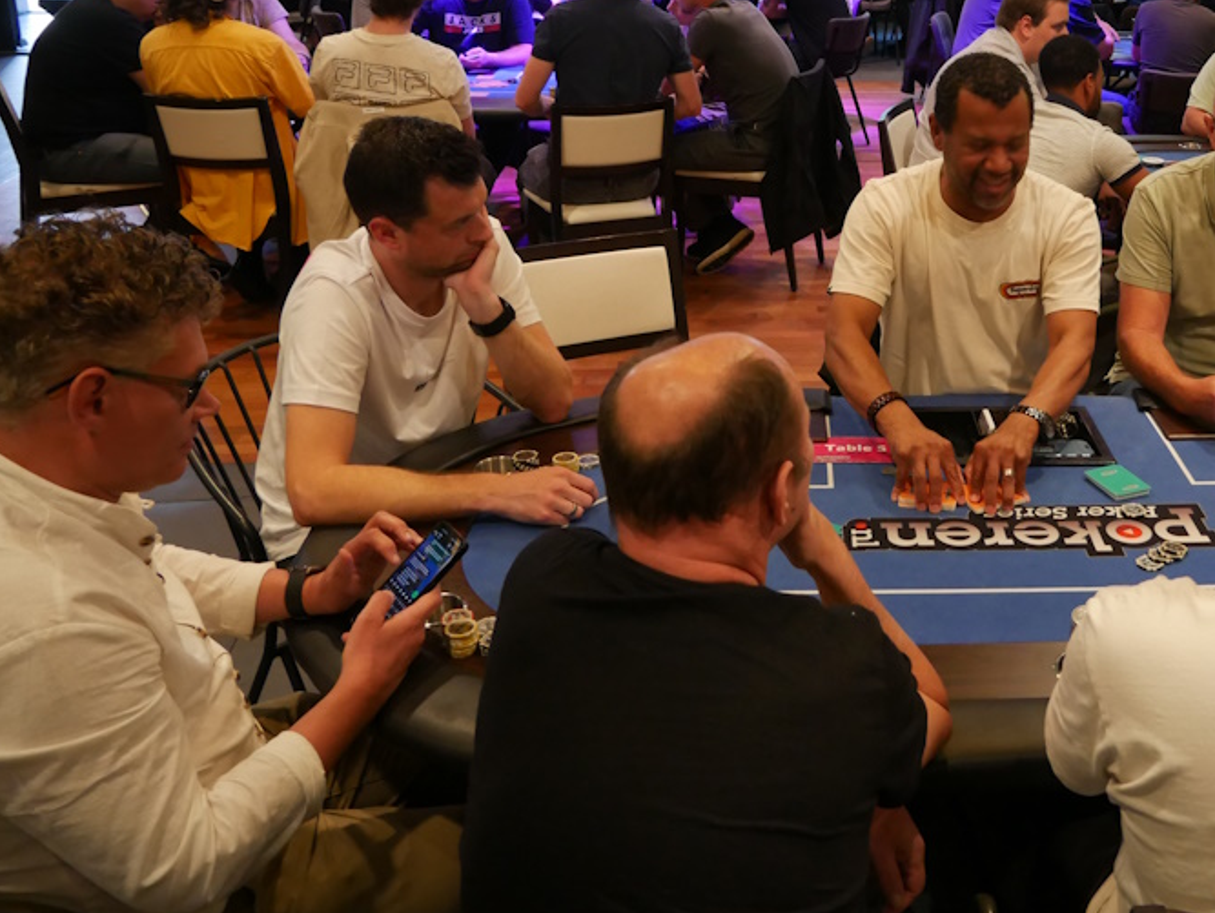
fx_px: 1264
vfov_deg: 38.9
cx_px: 902
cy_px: 262
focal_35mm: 36
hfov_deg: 49.4
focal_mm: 12
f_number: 3.5
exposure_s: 1/60
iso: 1600
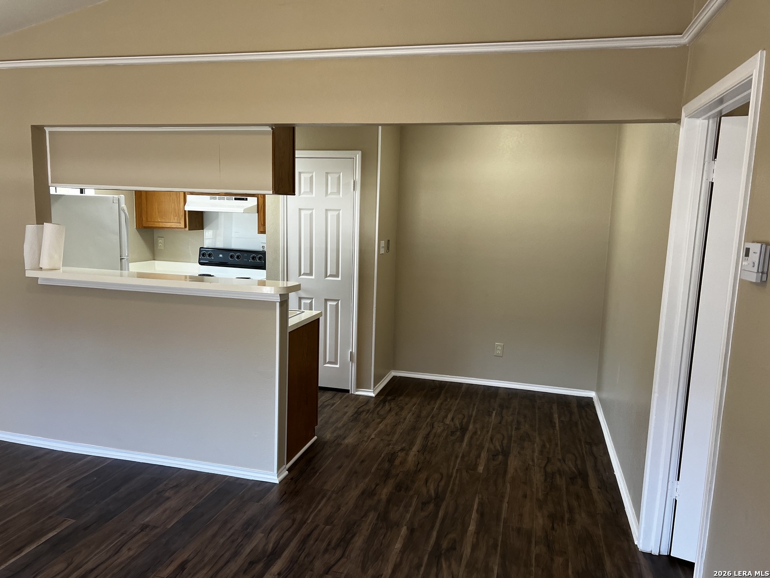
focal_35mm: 26
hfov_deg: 67.3
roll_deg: -1.5
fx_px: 578
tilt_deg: -8.2
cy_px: 289
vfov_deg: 53.1
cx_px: 385
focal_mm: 5.7
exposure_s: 1/120
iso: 125
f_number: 1.5
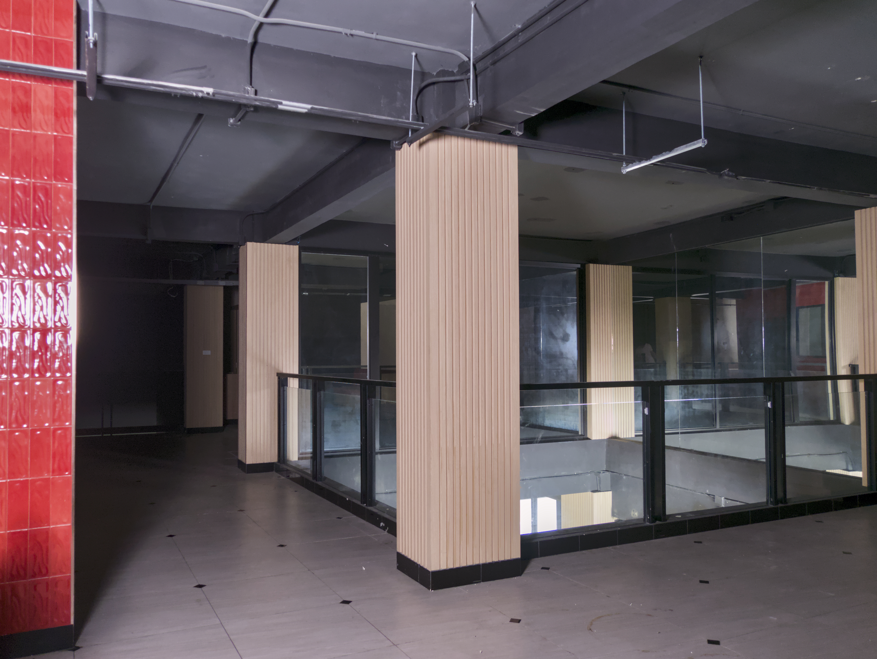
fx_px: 735
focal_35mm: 29
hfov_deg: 61.6
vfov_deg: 48.3
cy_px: 330
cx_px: 438
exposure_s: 1/8
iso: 1600
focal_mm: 14
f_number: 3.5
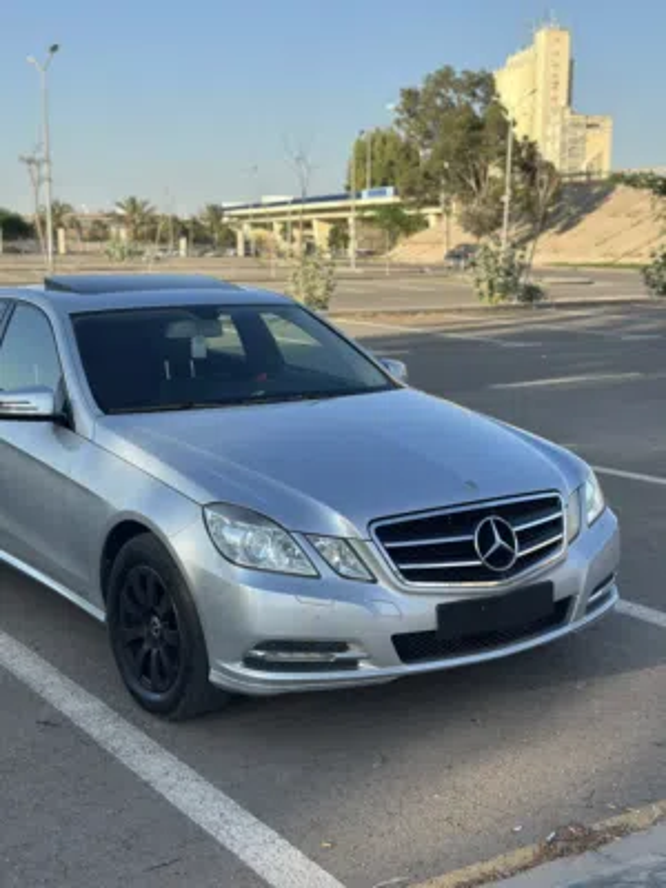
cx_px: 333
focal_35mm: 48
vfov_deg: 39.7
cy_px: 444
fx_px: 1231
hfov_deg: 30.3
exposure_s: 1/2532
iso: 80
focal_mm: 6.86
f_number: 1.78
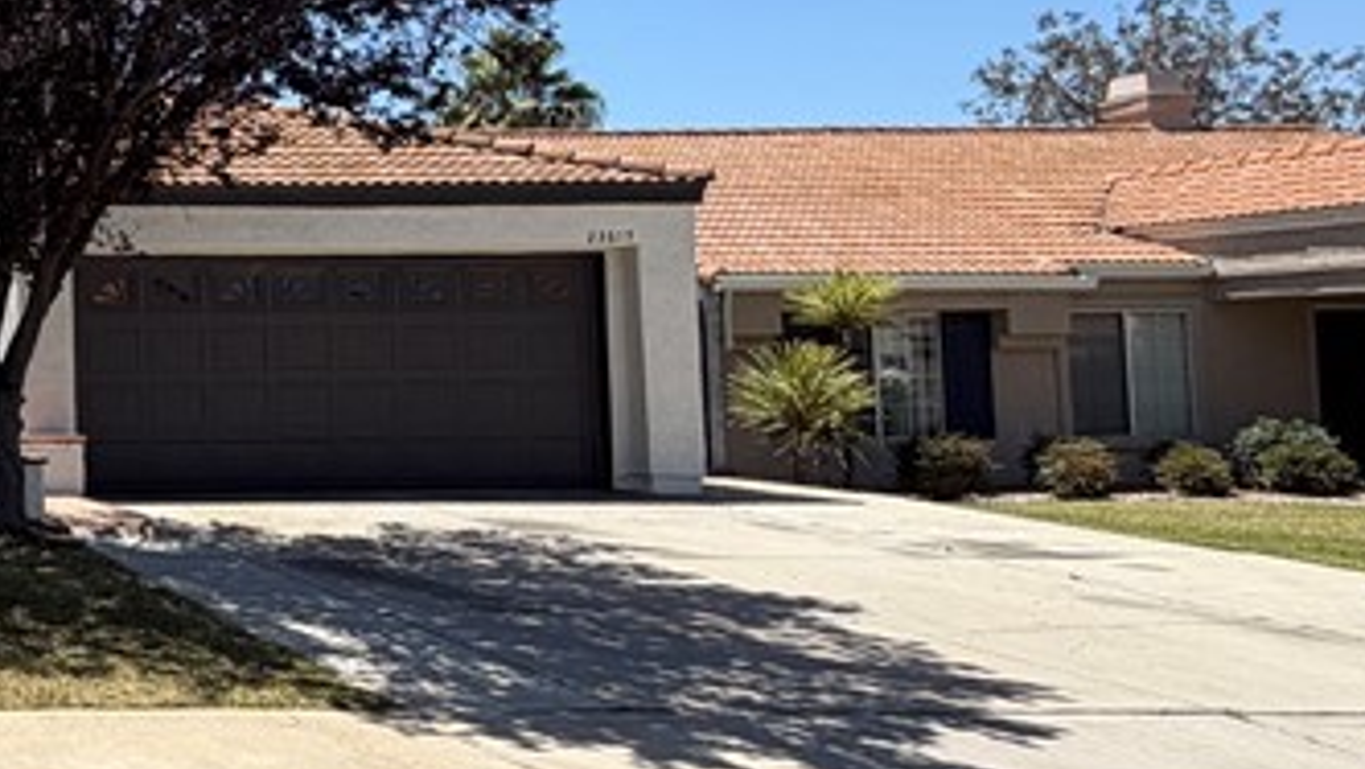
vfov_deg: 25.4
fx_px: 1702
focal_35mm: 47
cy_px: 304
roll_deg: +0.9
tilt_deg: +4.9
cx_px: -419
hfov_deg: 32.5
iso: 25
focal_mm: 2.22
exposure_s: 1/770
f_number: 2.2
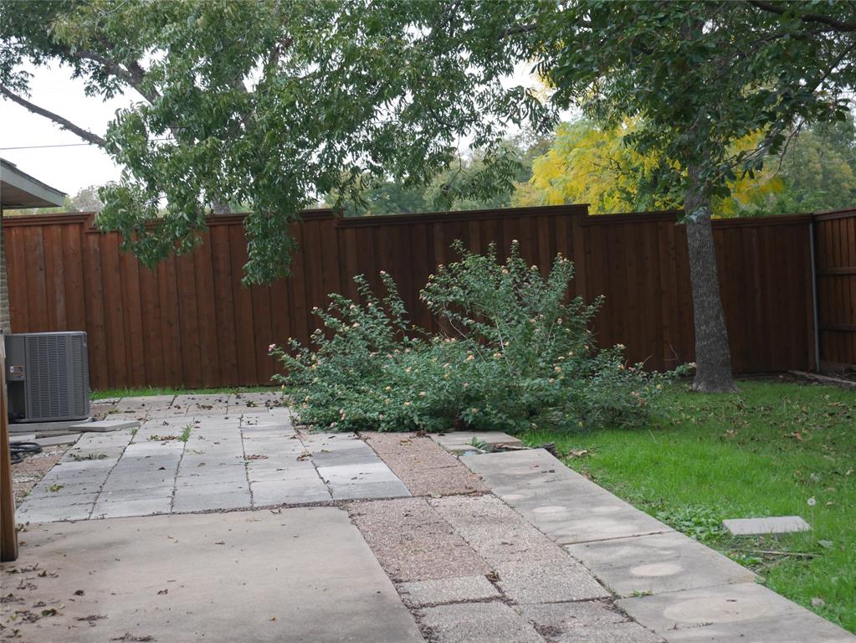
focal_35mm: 62
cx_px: 428
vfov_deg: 23.7
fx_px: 1534
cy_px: 322
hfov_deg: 31.2
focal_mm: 31
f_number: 5.4
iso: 800
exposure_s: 1/80
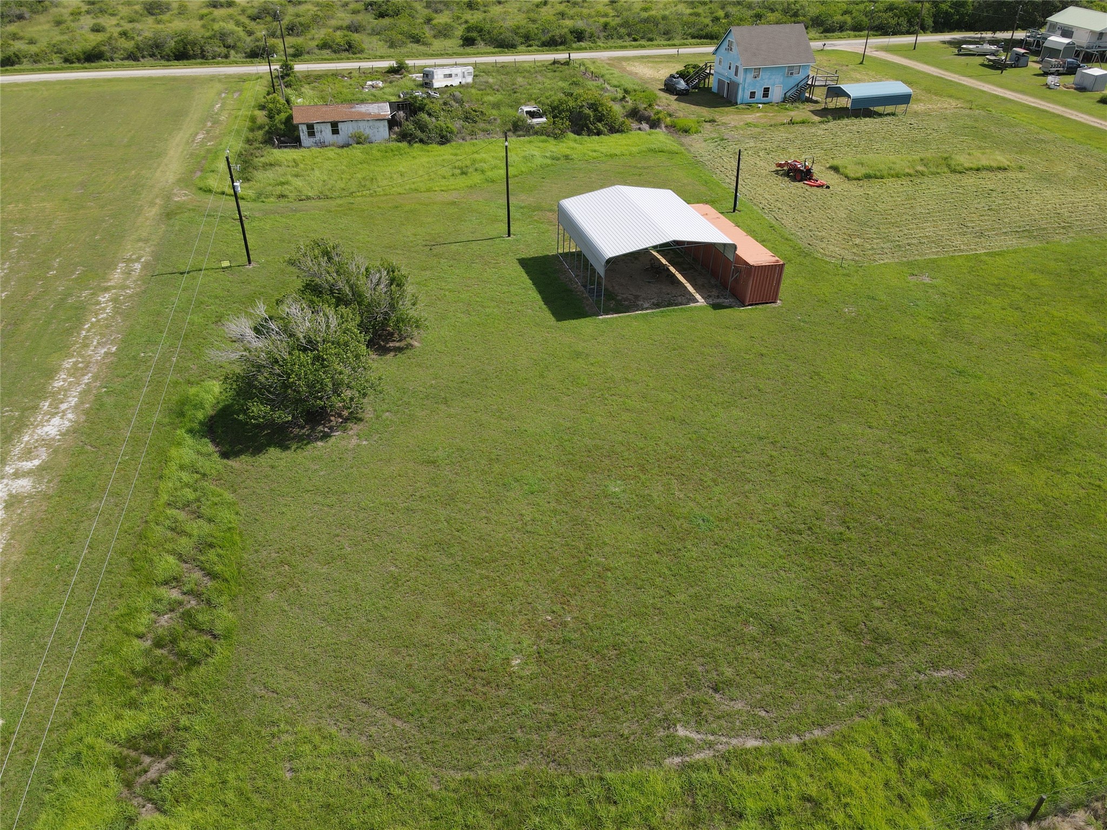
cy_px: 415
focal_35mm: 24
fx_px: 768
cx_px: 554
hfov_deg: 71.6
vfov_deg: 56.8
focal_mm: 4.5
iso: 100
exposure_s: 1/500
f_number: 2.8
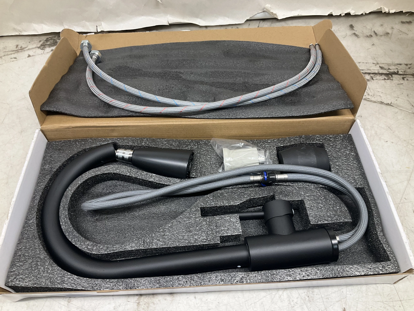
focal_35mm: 29
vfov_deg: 48.2
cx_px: 207
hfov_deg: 61.7
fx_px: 347
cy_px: 156
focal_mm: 3
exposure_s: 1/60
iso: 40
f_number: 1.8
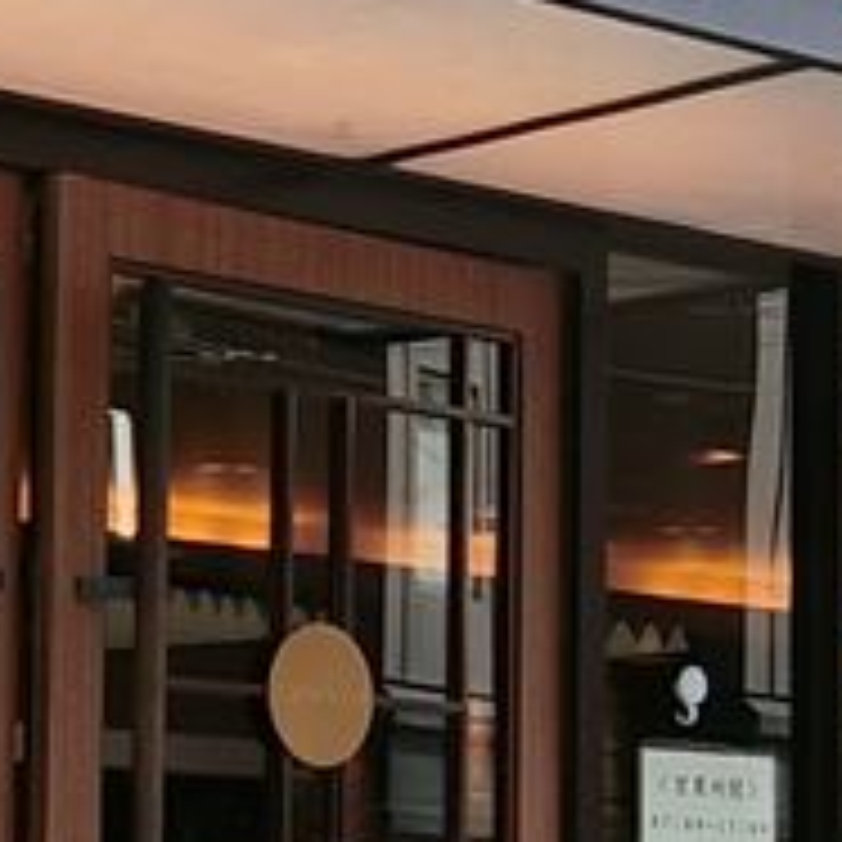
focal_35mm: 144
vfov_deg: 12.1
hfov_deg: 12.1
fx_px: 3963
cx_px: 257
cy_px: 720
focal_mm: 4.06
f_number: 2.7
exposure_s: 1/160
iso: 80
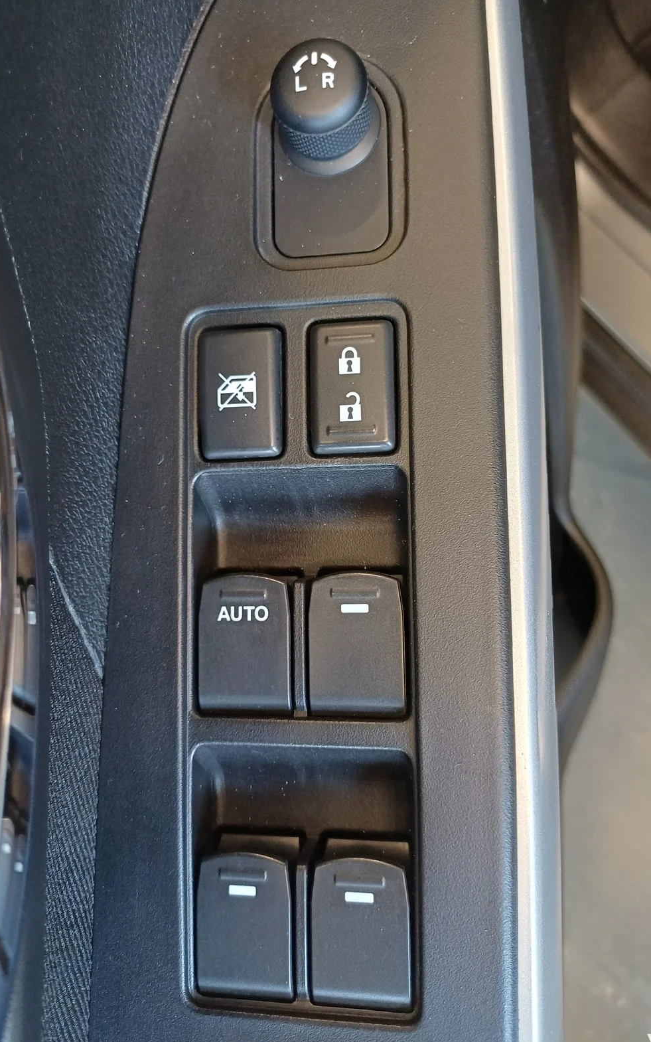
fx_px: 767
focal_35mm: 27
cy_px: 525
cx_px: 327
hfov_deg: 46.0
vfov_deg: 68.4
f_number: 1.8
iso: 320
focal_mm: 4.65
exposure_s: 1/33.3
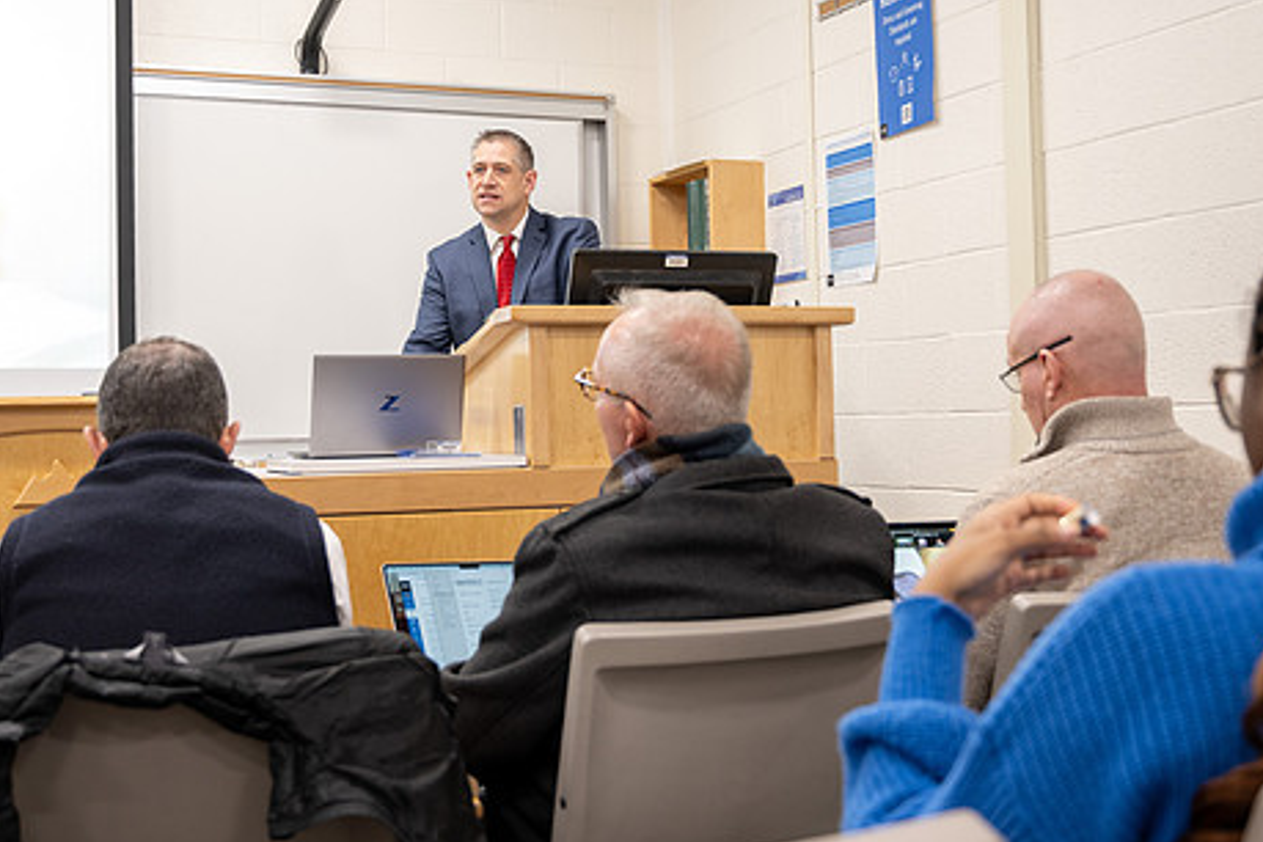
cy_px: 348
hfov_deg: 41.1
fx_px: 1684
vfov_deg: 28.0
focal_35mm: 48
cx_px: 597
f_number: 4
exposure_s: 1/60
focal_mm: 38
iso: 640
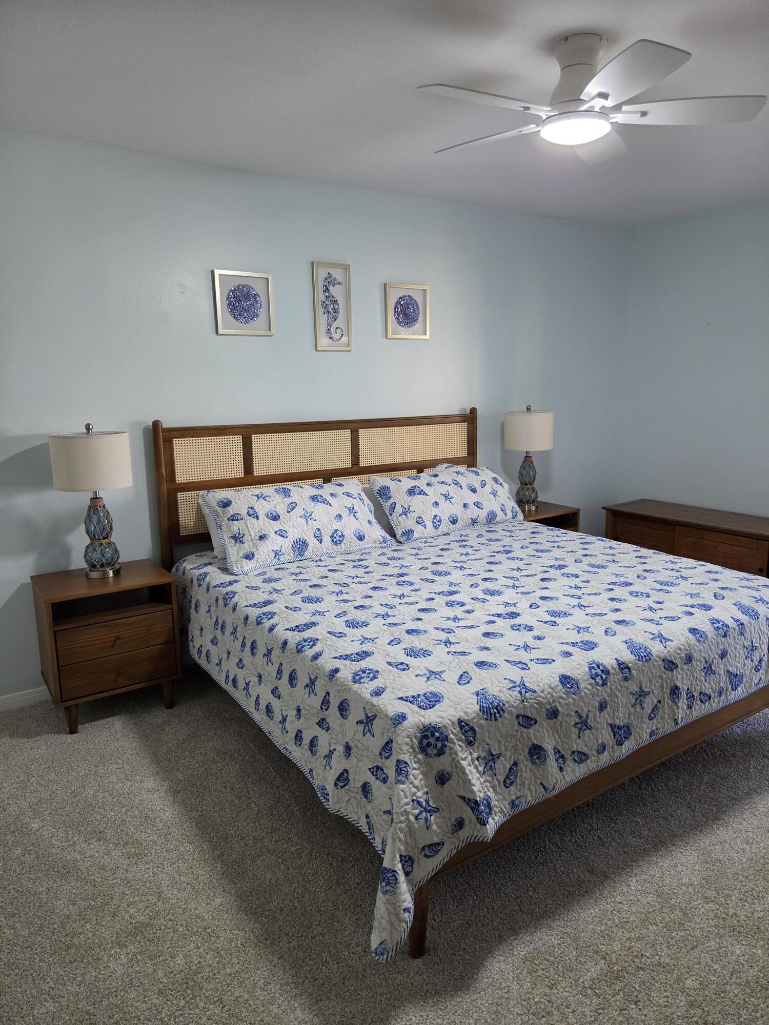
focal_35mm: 23
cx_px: 384
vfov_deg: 73.9
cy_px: 512
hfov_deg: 58.9
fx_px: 681
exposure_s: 1/120
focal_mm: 5.4
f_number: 1.8
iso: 320
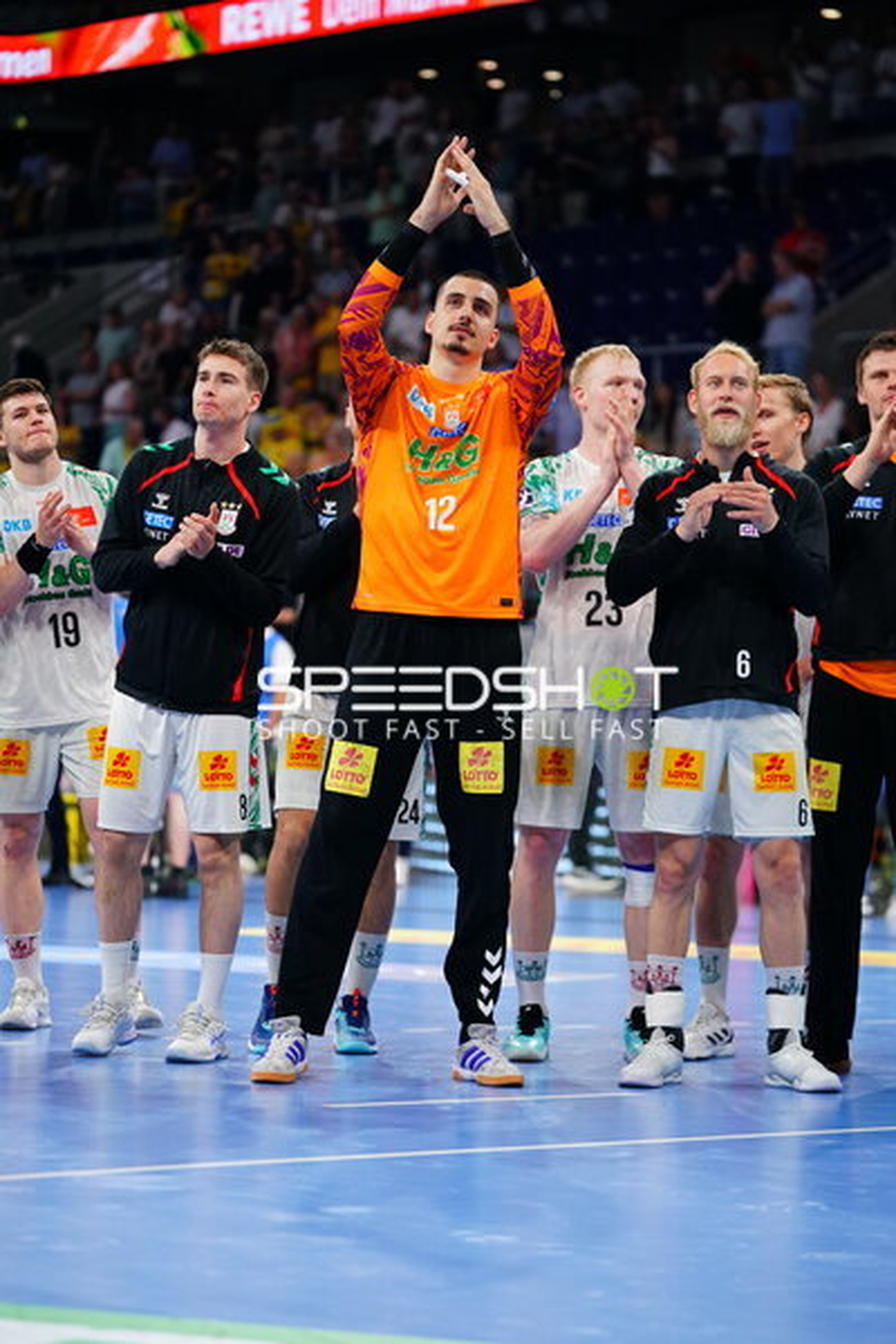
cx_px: 448
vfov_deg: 18.3
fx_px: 4181
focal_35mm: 112
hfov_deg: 12.2
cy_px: 672
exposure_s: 1/1600
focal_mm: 112
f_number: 2.8
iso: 2500
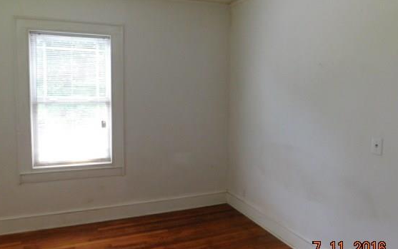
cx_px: 185
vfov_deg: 44.5
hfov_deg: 66.4
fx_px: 304
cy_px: 112
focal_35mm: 28
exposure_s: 1/30
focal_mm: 4
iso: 220
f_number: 3
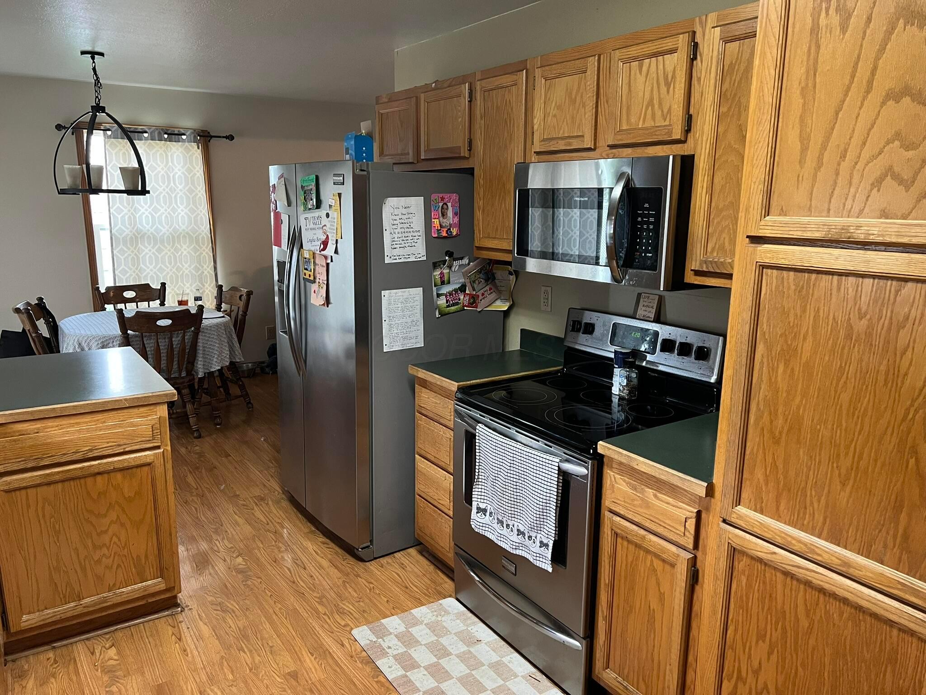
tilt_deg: -13.0
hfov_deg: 67.3
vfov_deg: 53.1
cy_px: 348
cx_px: 463
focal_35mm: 26
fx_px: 696
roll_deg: -0.1
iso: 320
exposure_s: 1/60
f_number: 1.5
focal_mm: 5.7
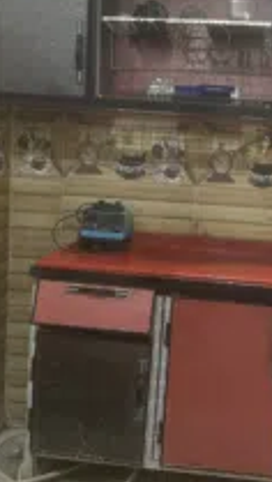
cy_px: 205
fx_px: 639
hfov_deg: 23.4
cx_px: 240
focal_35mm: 50
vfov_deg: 41.2
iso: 400
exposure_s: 1/49
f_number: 1.78
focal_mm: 6.86
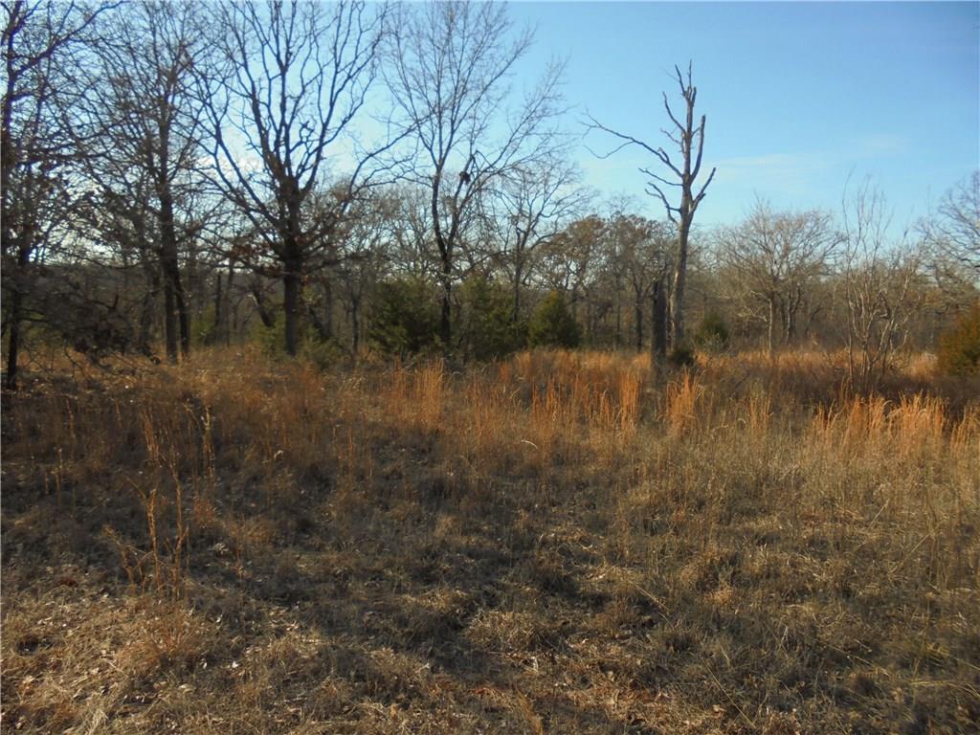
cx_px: 490
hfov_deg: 67.3
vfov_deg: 53.1
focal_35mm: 26
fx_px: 736
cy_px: 368
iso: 100
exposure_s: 1/640
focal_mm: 4.6
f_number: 3.5
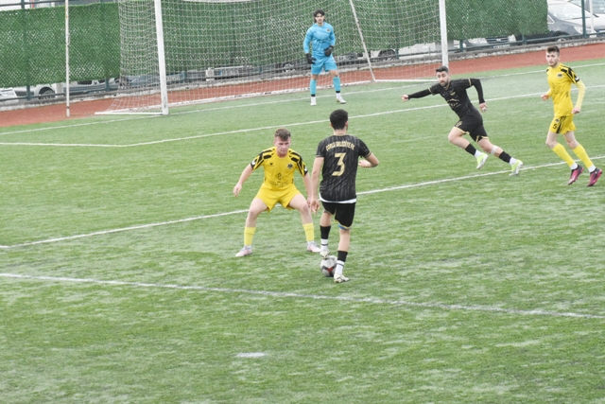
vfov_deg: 7.3
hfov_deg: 11.0
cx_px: 302
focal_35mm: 188
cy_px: 202
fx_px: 3152
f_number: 14
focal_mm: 125
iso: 6400
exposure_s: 1/2500
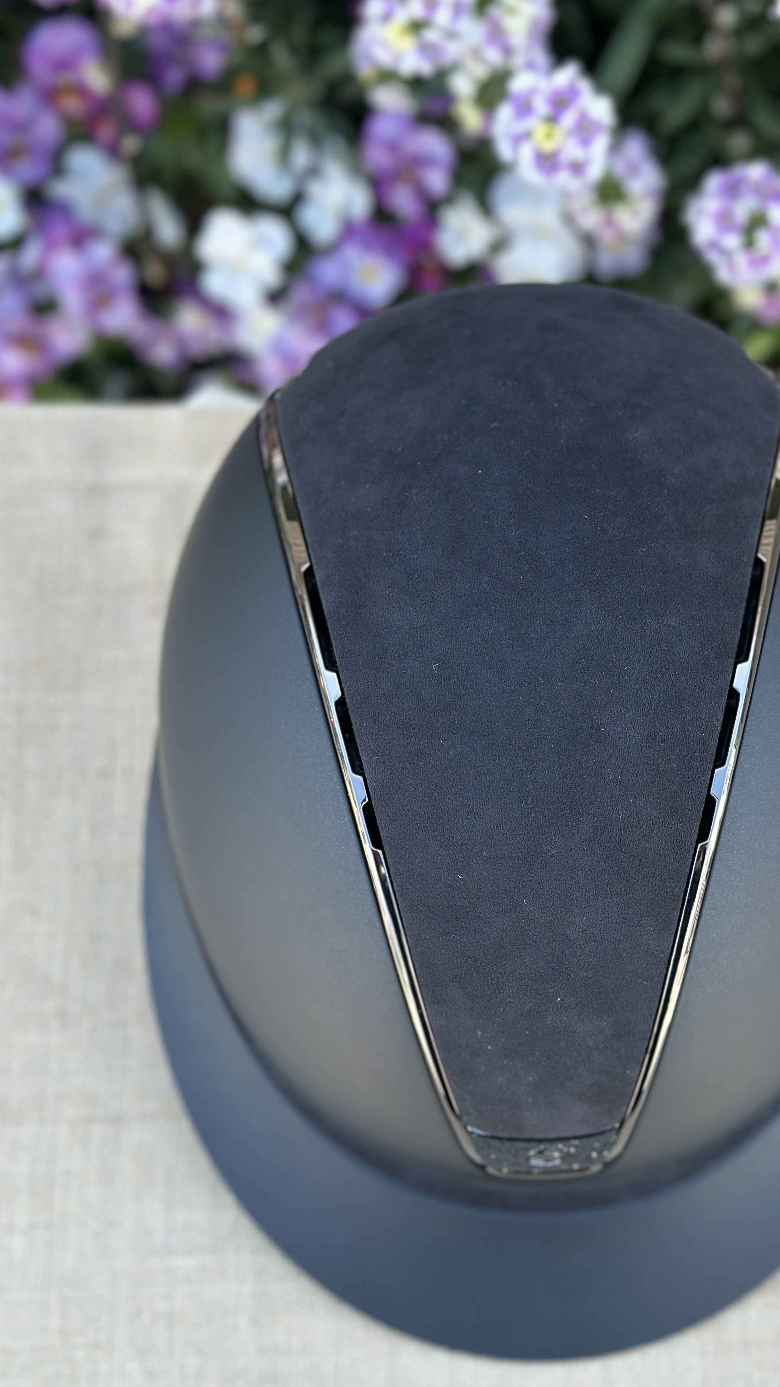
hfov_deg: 22.5
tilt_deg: -72.1
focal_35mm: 53
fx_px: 1949
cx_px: 519
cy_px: 694
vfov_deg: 39.2
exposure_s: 1/288
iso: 80
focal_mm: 6.86
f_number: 1.78
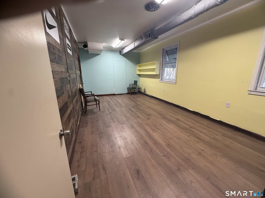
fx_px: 107
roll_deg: -0.1
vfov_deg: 85.7
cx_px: 132
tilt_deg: -13.7
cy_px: 99
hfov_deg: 102.1
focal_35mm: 14
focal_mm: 2.22
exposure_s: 1/120
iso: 250
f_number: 2.2
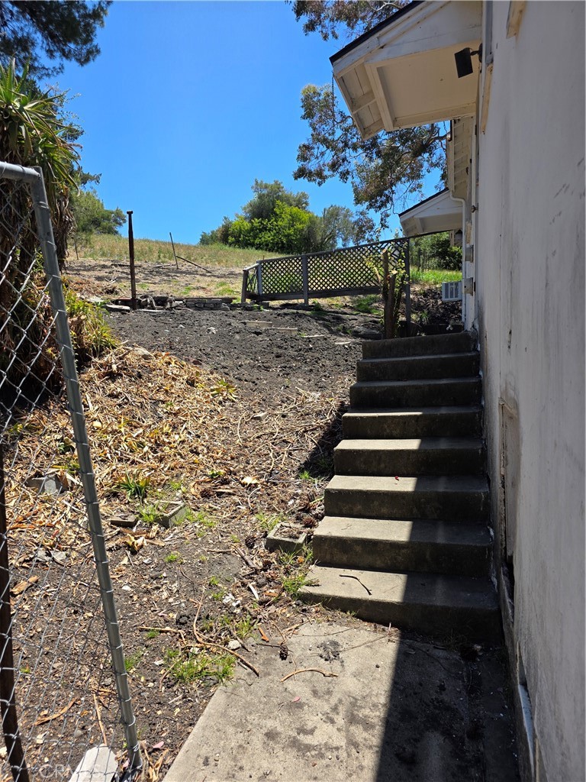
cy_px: 391
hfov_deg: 58.9
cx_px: 293
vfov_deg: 73.9
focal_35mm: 23
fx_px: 519
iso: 80
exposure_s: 1/3291
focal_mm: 6.3
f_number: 1.7
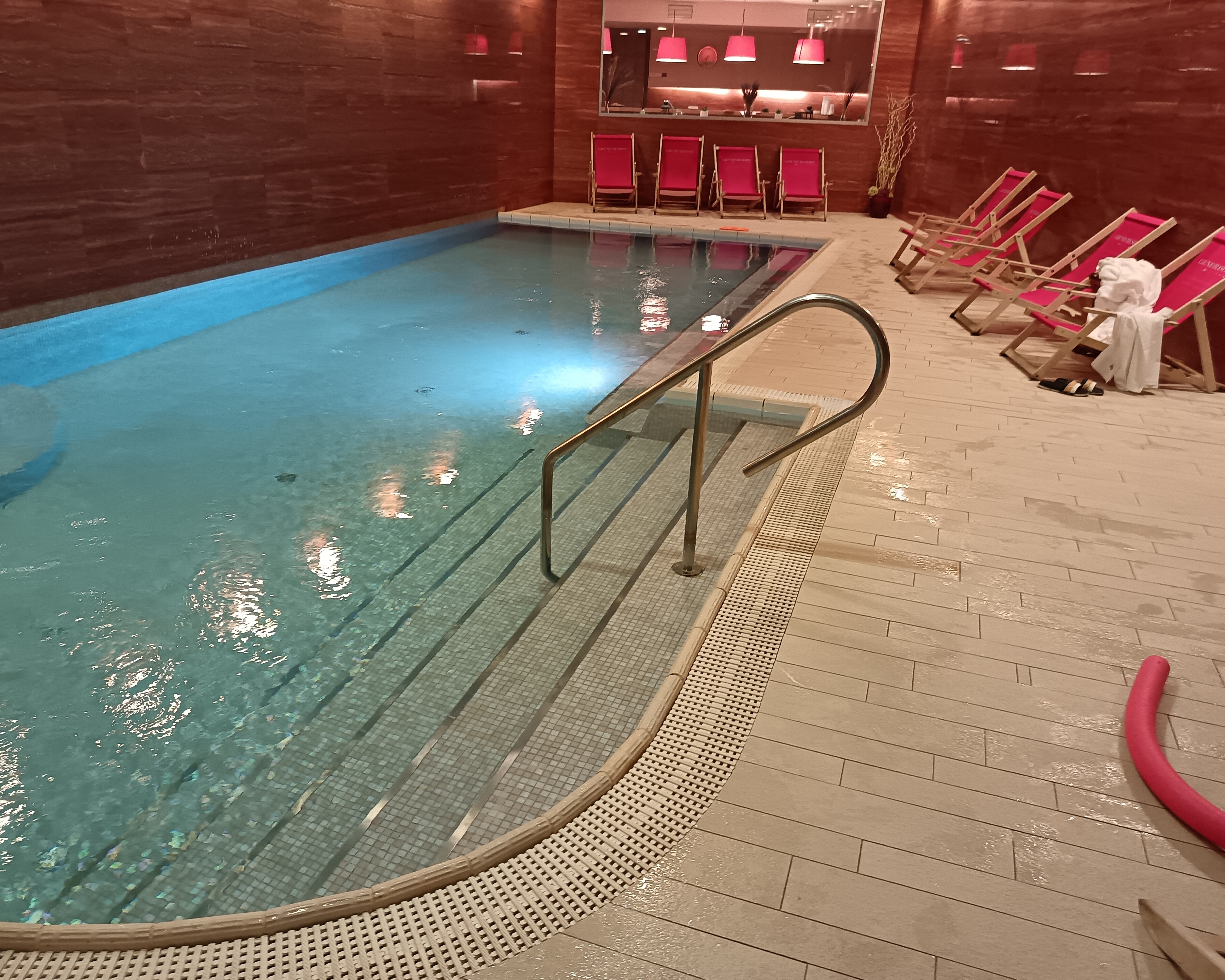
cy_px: 503
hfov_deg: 66.0
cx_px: 583
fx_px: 943
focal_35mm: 26
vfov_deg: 54.9
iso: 2108
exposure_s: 1/24
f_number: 1.75
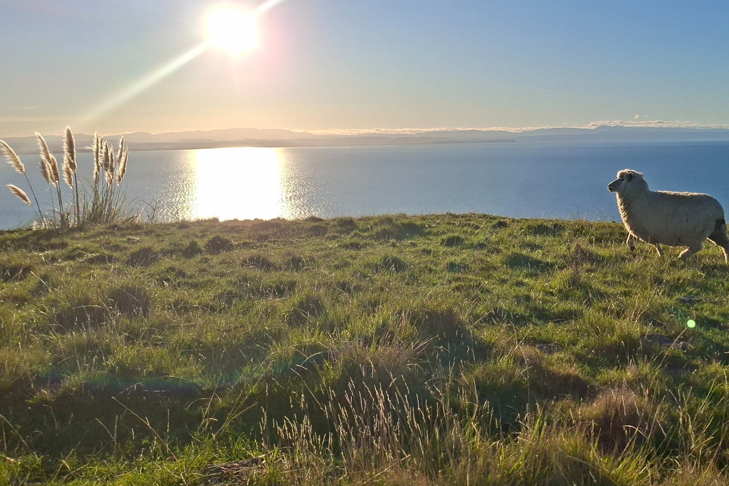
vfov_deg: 38.6
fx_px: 688
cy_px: 179
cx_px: 460
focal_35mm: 34
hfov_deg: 55.1
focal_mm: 5.54
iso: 50
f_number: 1.8
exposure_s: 1/5988
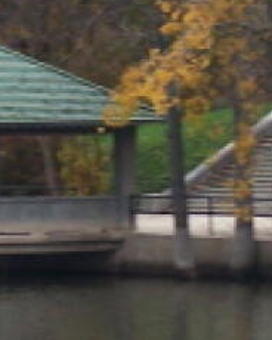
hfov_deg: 2.1
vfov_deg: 2.6
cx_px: 494
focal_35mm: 743
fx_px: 7477
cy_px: 20
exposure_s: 1/320
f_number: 3.2
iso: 80
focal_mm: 21.2
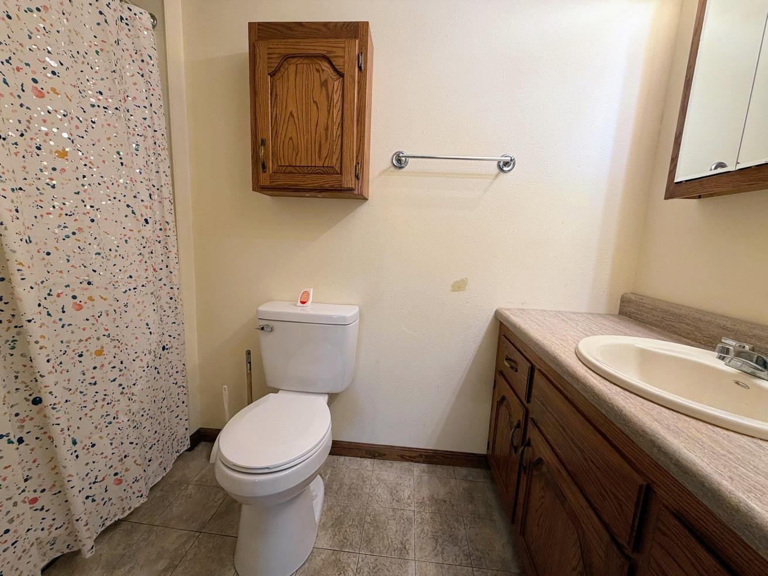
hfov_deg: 102.1
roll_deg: -2.6
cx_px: 384
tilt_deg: -8.7
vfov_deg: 85.7
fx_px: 311
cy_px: 288
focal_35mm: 14
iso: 160
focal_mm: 2.22
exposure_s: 1/60
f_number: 2.2
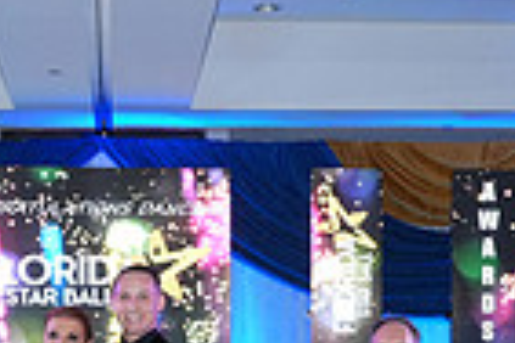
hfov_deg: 20.5
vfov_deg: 13.2
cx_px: 168
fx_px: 1416
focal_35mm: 99
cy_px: 480
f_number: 5
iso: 2000
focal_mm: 24
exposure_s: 1/200
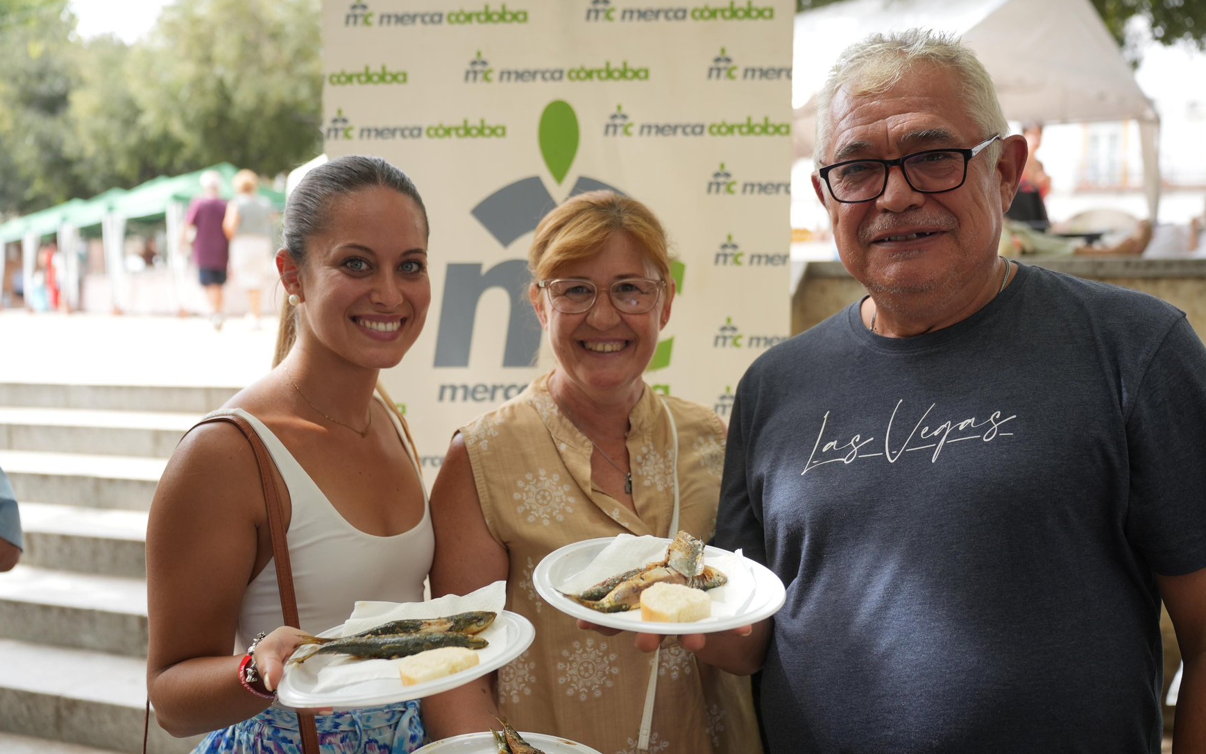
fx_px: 1118
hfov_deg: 56.7
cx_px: 640
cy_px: 428
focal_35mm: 34
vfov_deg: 37.2
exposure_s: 1/320
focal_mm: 29
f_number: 2.8
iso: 160
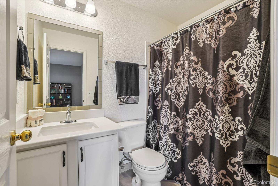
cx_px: 139
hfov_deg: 100.4
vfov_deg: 77.3
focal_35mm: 15
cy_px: 93
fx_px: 116
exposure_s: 1/10
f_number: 8
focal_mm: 10
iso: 400
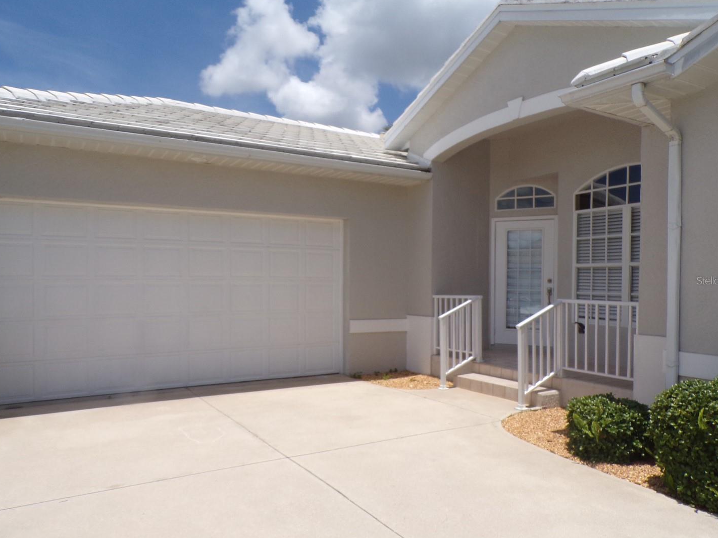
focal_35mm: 27
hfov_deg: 65.3
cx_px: 340
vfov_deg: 51.4
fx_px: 560
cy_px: 280
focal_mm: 4.3
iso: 80
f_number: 5.8
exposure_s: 1/600
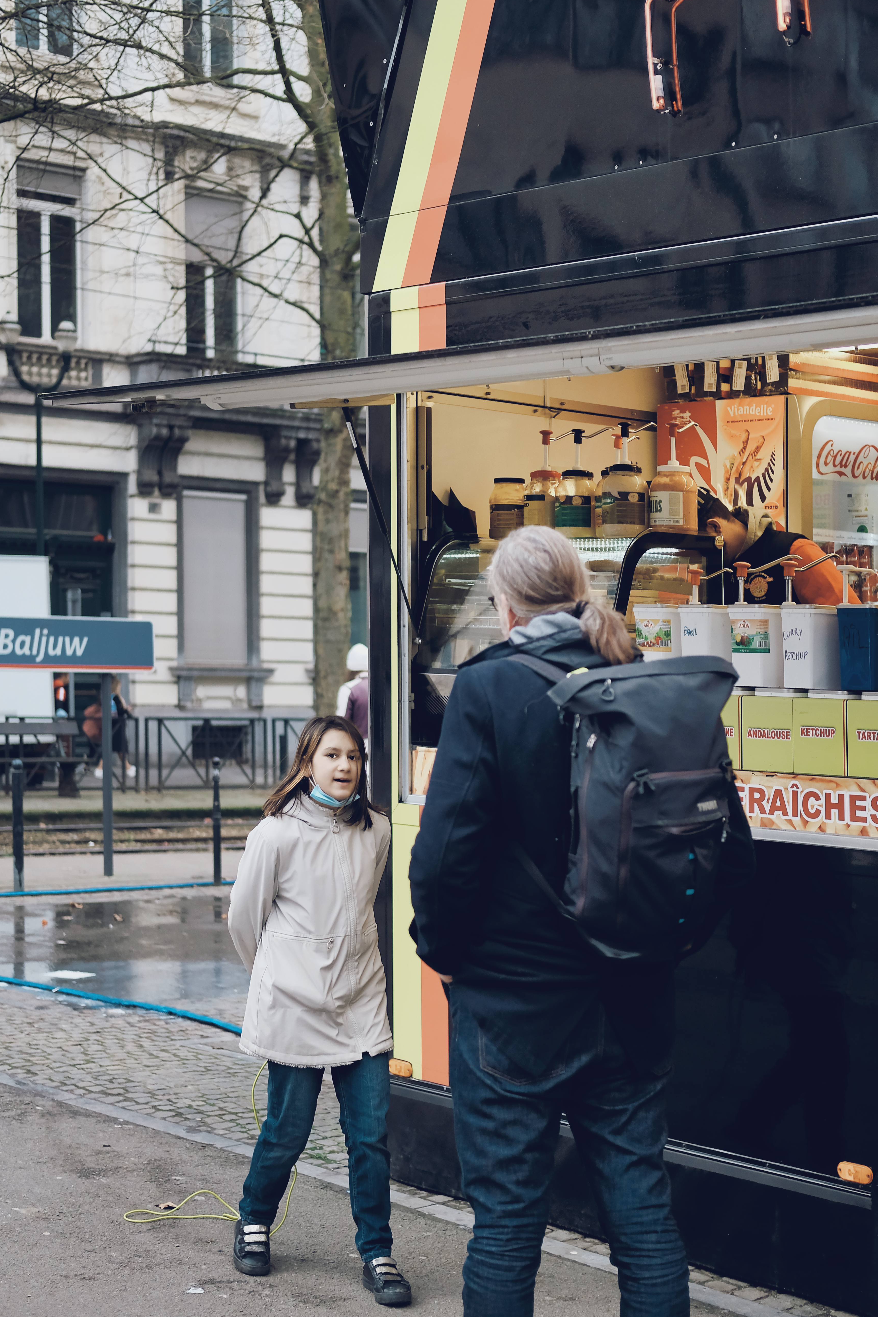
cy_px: 669
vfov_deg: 32.4
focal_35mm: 62
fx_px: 2268
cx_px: 459
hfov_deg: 21.9
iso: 800
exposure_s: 1/1400
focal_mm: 35
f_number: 2
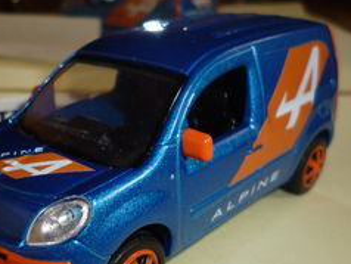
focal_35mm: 47
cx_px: 108
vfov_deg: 30.9
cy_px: 142
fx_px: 477
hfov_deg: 39.7
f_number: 3.1
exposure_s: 1/60
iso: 100
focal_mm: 5
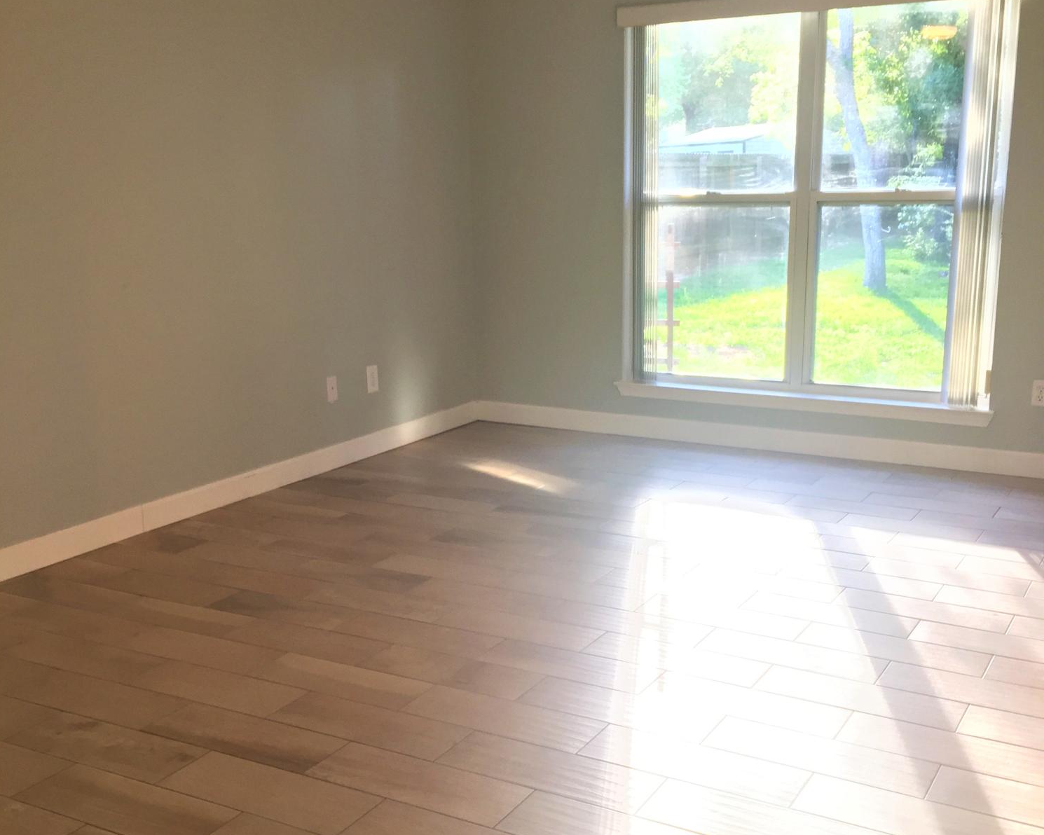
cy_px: 473
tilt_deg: -12.6
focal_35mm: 38
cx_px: 521
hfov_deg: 47.9
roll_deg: +0.8
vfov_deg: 39.1
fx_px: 1174
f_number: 2.2
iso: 64
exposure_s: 1/30
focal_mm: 4.15
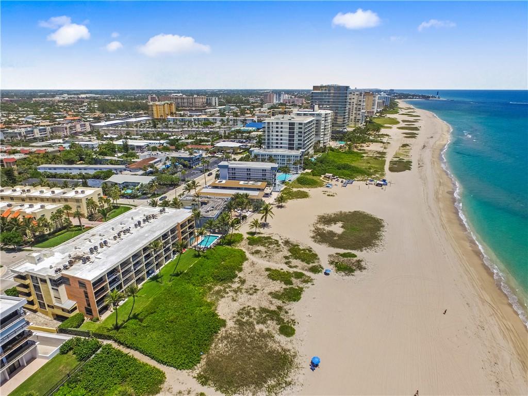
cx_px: 264
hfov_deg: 81.7
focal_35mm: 20
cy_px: 198
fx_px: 305
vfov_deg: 66.0
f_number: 2.8
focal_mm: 3.61
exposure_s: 1/2500
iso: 100
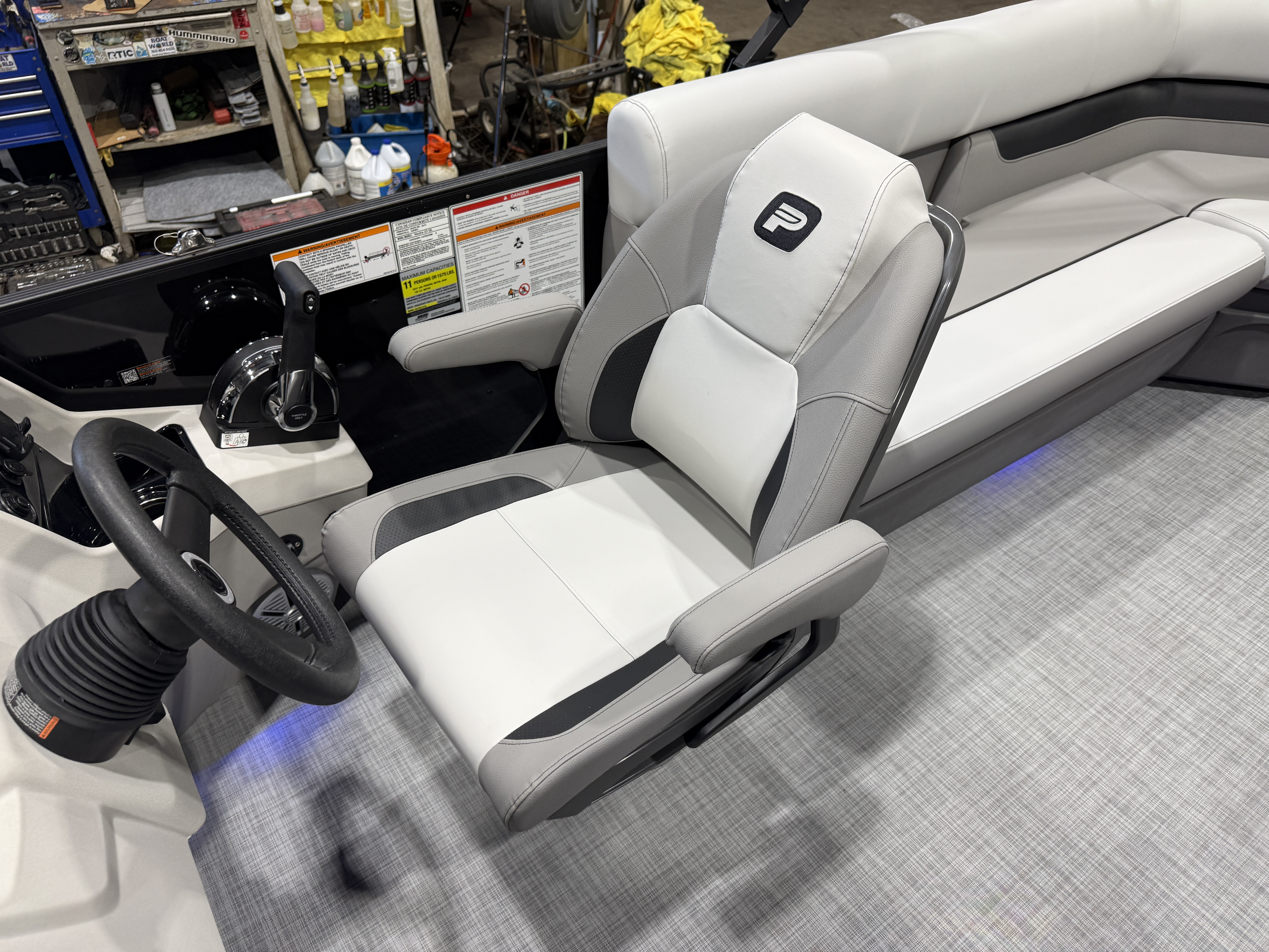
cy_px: 476
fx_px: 880
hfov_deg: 71.6
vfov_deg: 56.8
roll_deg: -2.5
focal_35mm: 24
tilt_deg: -41.8
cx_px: 634
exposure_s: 1/120
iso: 80
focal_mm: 6.76
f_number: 1.78
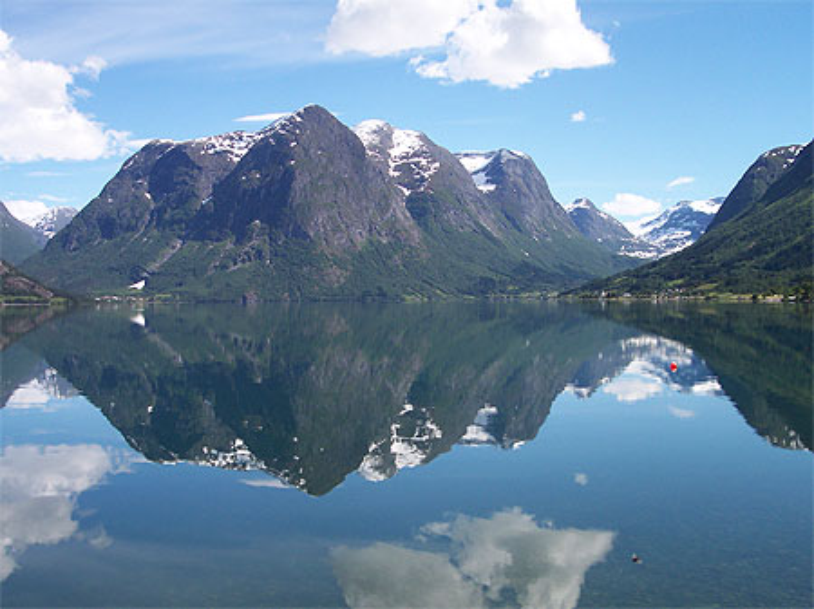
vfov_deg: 37.7
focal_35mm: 38
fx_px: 893
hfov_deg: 49.0
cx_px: 407
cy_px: 304
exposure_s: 1/700
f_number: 4.8
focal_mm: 8
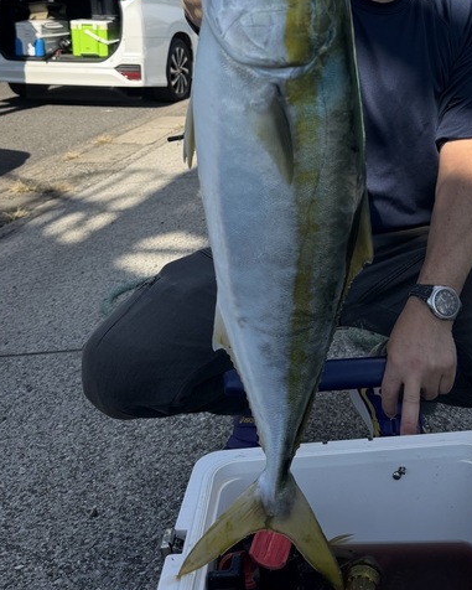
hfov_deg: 35.2
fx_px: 733
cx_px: 328
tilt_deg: -8.7
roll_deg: -1.0
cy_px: 99
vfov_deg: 41.5
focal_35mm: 42
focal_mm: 6.76
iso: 80
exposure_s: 1/3953
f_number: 1.78
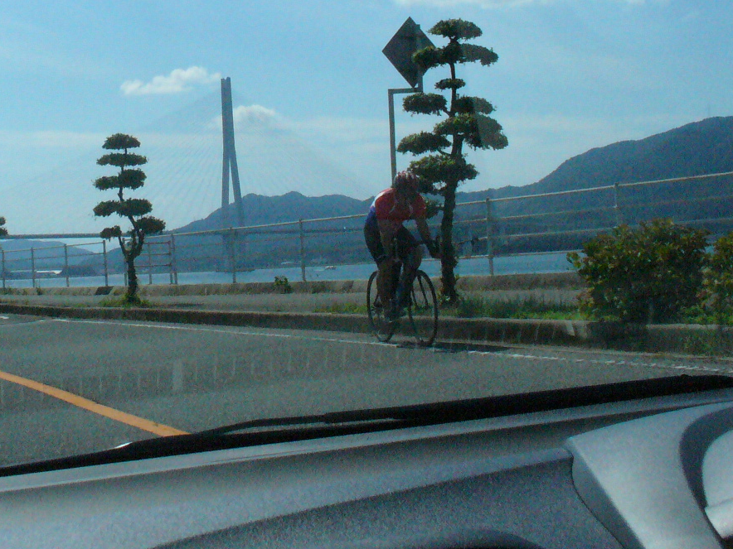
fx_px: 1419
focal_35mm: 67
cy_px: 58
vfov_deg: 21.5
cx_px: 215
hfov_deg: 28.7
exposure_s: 1/2000
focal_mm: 6.1
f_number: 5.6
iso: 400
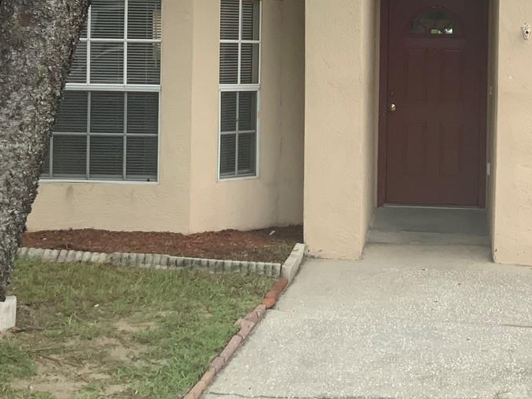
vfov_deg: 20.9
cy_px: 55
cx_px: 397
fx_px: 1060
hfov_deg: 27.8
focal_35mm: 69
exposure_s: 1/1534
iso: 16
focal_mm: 3
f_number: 1.8
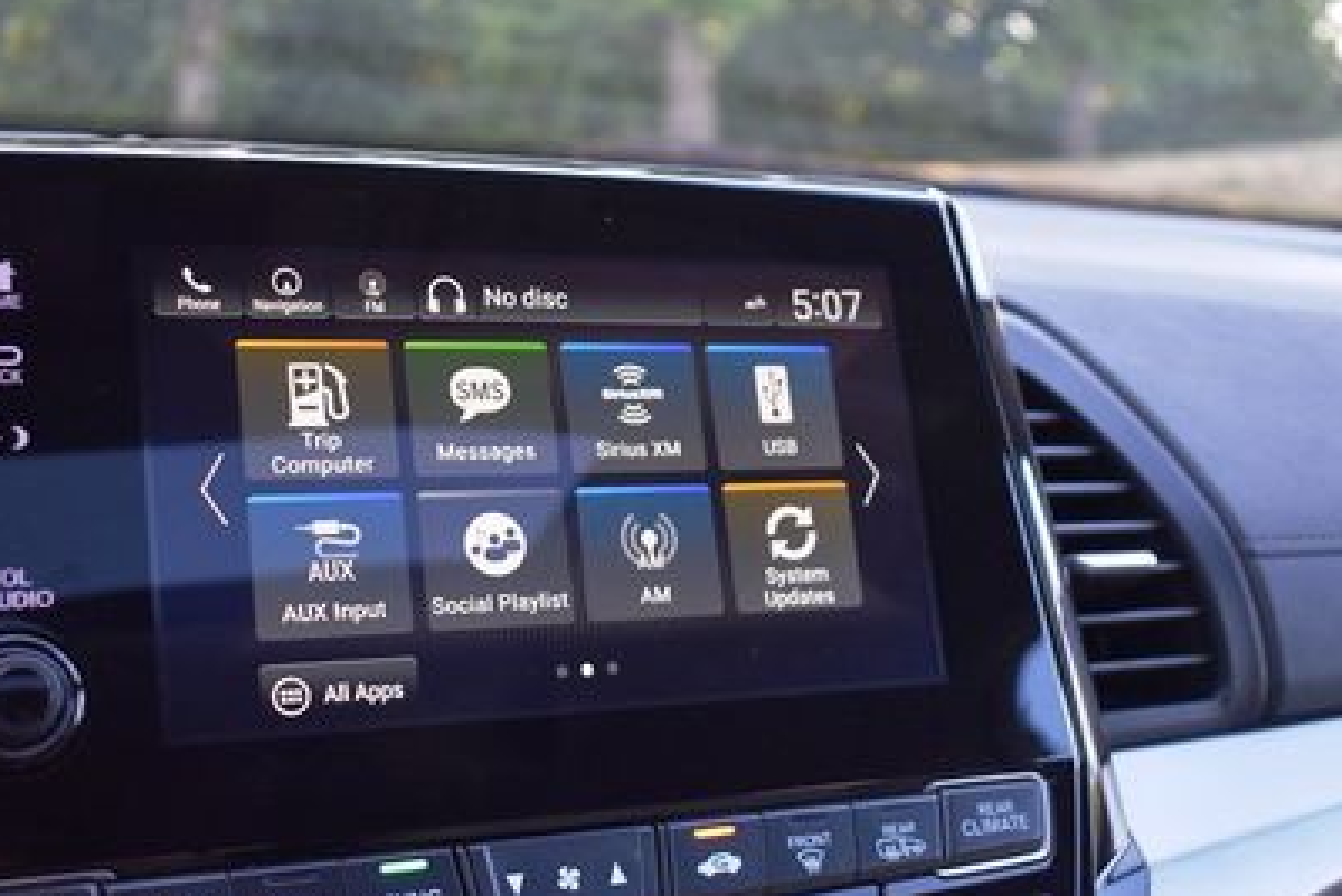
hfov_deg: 41.1
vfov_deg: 28.1
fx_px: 1790
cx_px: 708
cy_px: 478
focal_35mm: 48
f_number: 3.8
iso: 500
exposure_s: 1/250
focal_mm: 20
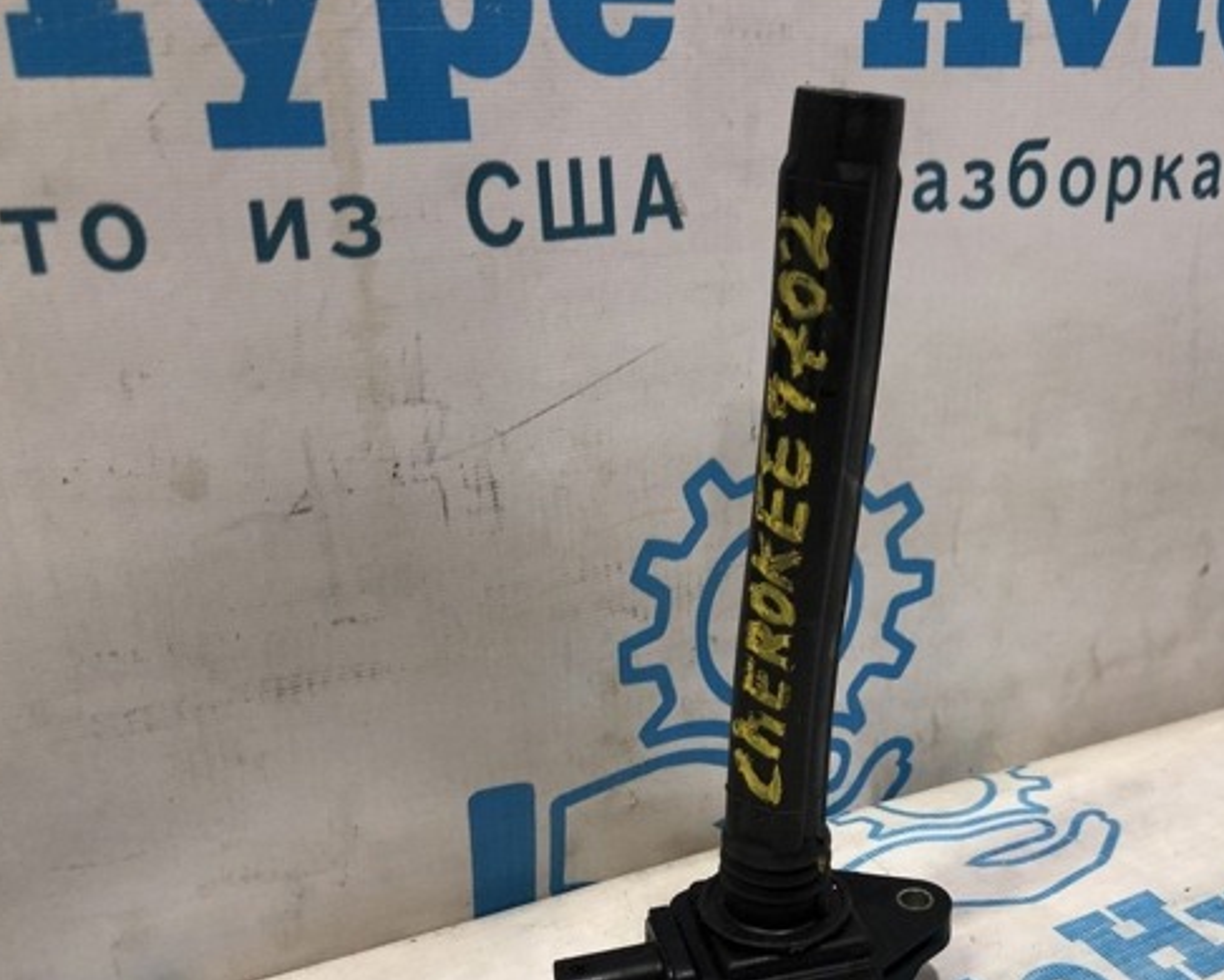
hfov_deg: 49.8
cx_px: 768
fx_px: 1304
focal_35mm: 36
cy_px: 582
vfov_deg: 41.0
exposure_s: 1/33
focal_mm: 4
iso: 32
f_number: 1.8
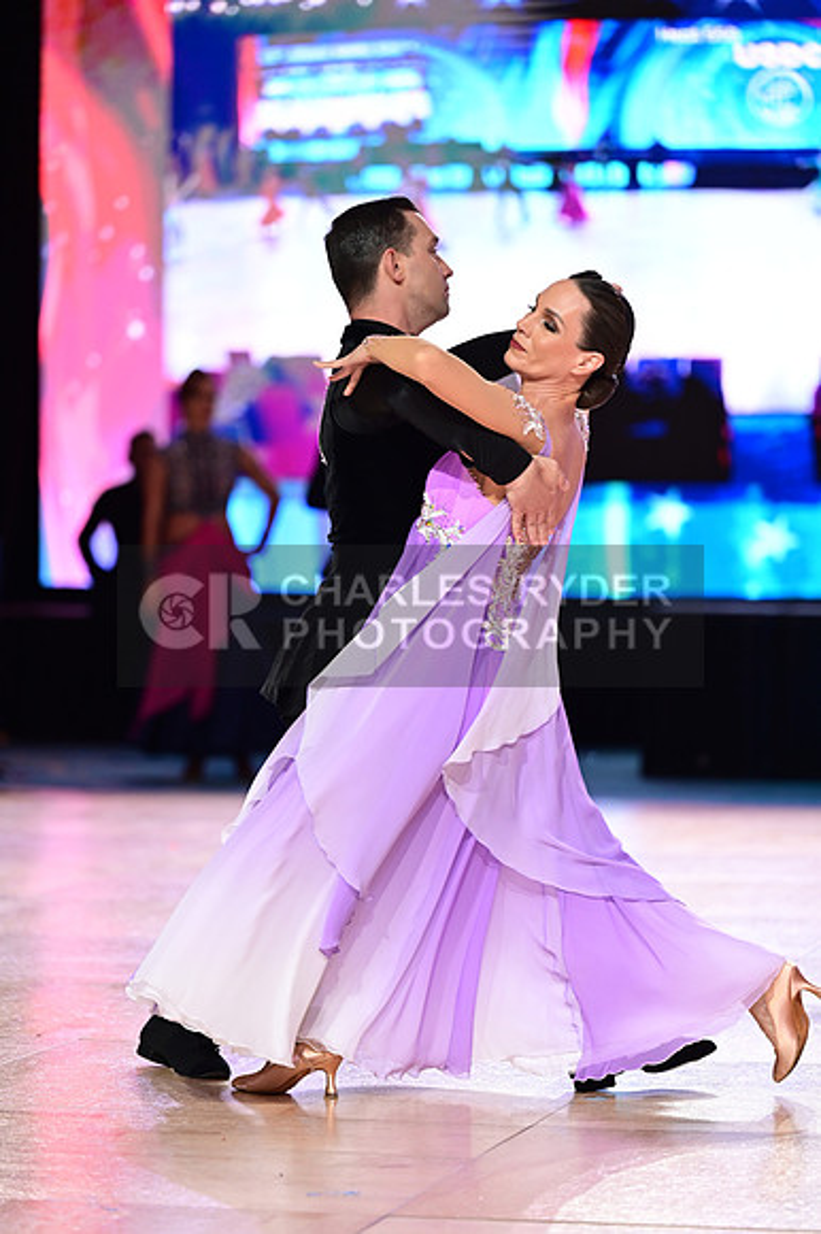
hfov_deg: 9.8
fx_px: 4795
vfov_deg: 14.7
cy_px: 617
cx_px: 410
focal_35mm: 140
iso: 1600
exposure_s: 1/500
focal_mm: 140
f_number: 2.8
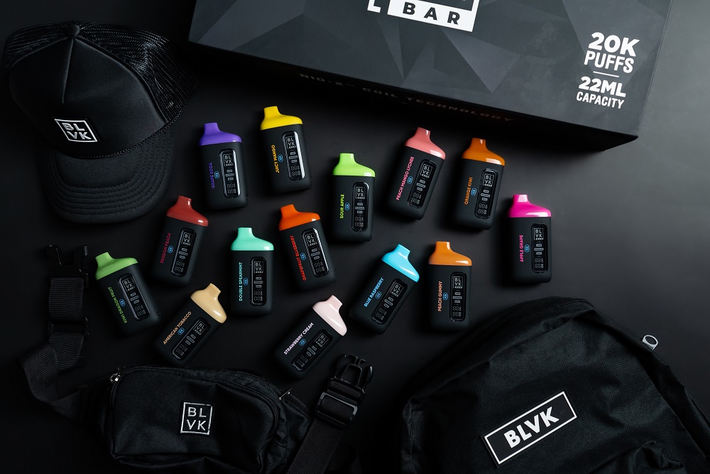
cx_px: 355
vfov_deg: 37.9
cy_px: 237
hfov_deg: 54.4
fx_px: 690
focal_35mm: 35
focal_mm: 35
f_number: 2.8
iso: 400
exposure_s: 1/125
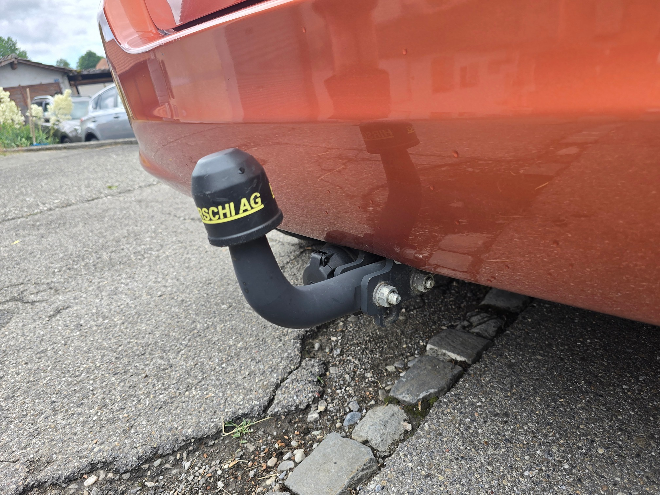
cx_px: 330
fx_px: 439
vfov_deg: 58.9
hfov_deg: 73.9
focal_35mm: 23
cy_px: 248
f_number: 1.7
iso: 12
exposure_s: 1/208
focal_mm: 6.3
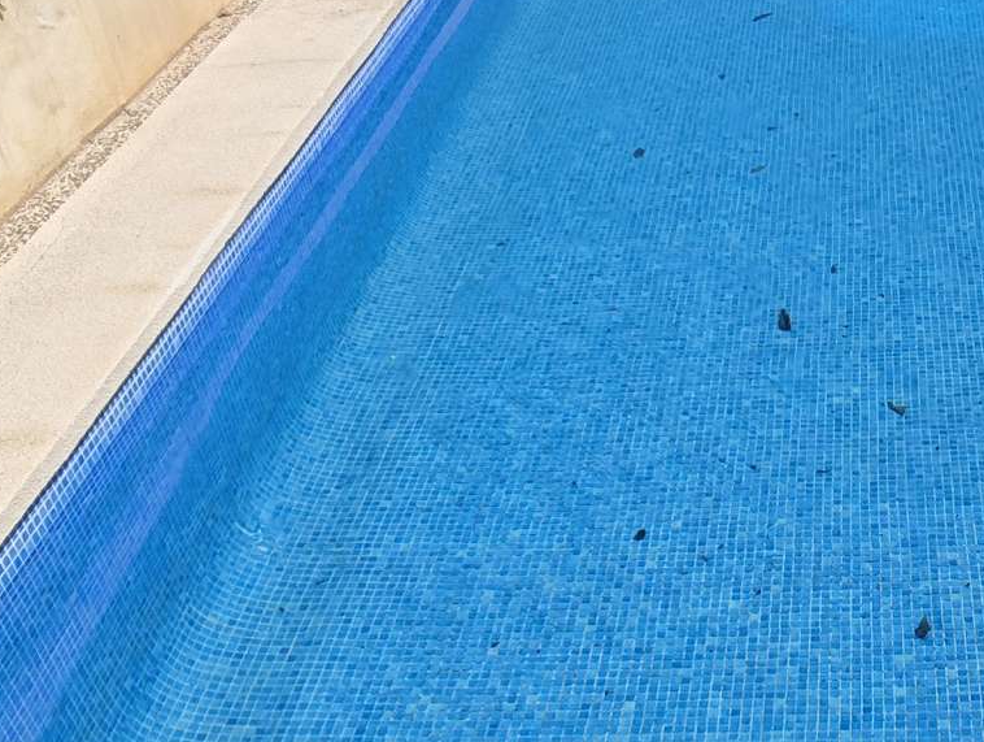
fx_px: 1367
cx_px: 900
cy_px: 465
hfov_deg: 36.9
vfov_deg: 30.2
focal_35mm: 48
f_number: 2.2
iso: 50
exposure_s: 1/889
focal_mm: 2.16
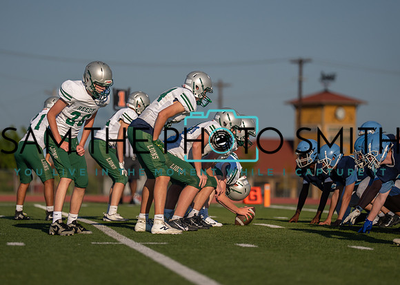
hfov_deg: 8.8
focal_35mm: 229
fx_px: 2596
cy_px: 149
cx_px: 189
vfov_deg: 6.3
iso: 250
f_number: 2.8
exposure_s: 1/8000
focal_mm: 200
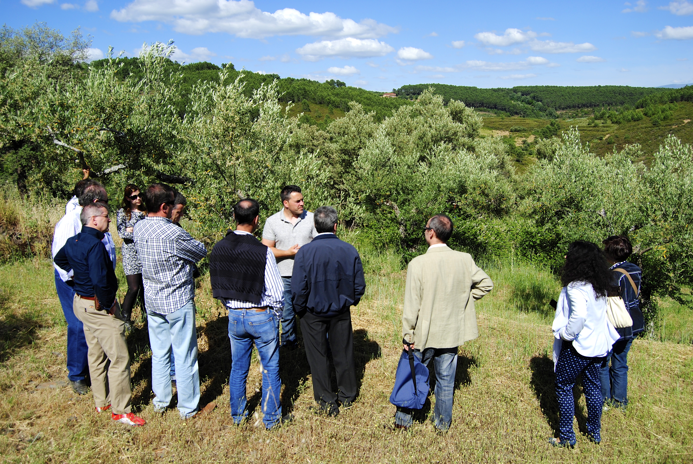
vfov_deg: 43.7
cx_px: 346
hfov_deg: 61.9
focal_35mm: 30
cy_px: 232
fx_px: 578
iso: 100
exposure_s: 1/640
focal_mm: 20
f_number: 5.6
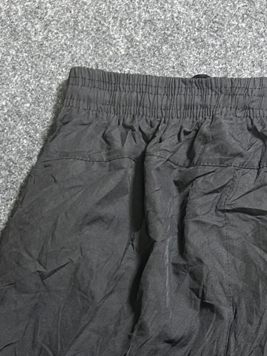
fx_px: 740
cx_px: 204
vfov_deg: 25.7
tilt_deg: -54.7
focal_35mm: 72
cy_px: 353
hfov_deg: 20.3
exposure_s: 1/33
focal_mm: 5.7
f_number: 1.5
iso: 500
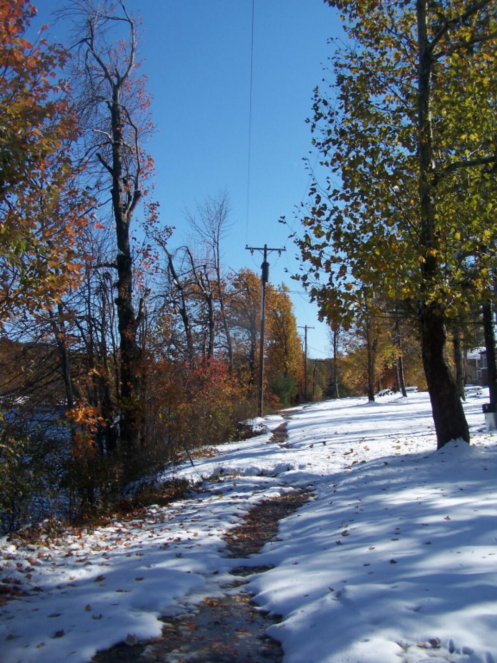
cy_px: 332
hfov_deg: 37.7
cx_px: 248
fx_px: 727
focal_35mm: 38
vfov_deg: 49.0
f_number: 4
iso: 80
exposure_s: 1/1000
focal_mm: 6.3
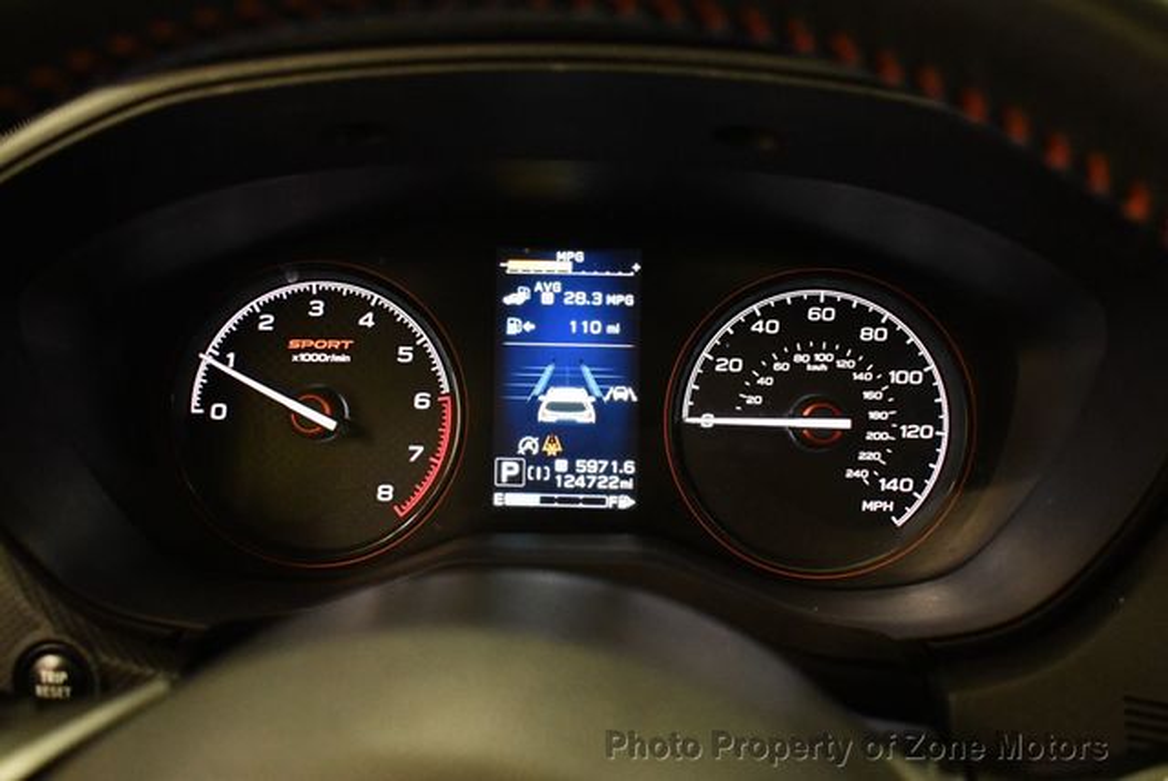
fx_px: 1169
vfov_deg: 36.9
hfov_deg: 53.1
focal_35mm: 36
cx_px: 584
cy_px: 390
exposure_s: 1/125
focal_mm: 18
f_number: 3.5
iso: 2800
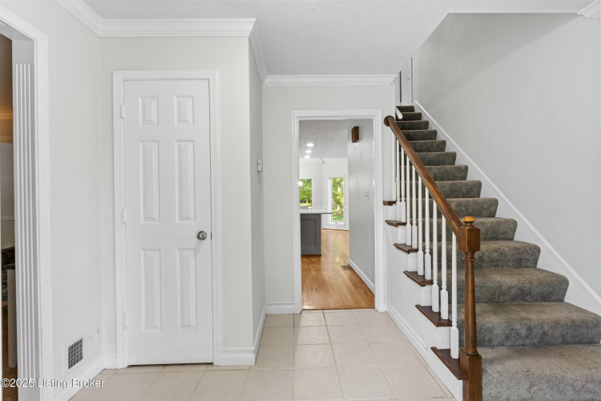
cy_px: 200
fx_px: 267
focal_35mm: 16
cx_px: 300
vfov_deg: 73.7
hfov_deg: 96.7
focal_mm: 16
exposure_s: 1/1.67
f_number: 11
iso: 400
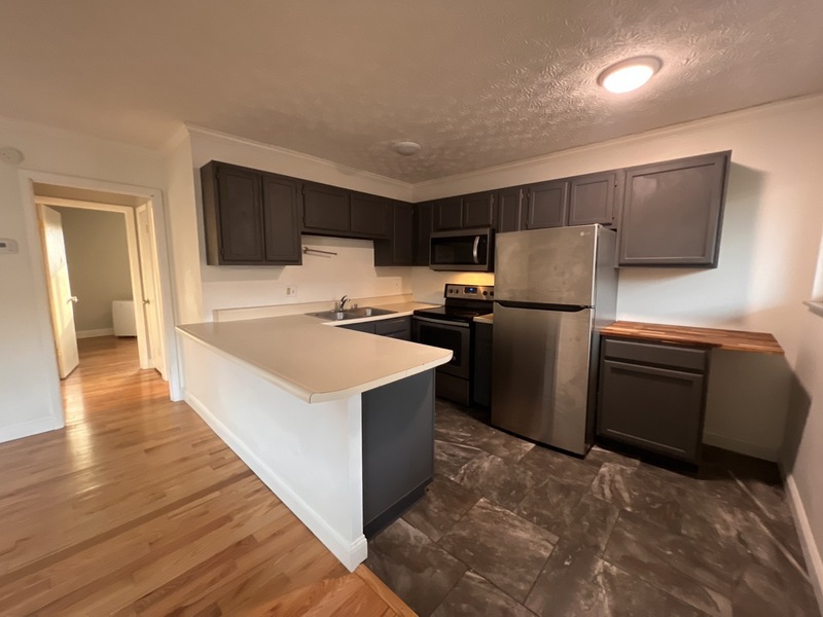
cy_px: 308
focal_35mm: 13
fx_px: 309
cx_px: 412
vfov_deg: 89.9
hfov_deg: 106.2
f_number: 1.8
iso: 640
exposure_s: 1/60
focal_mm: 1.57
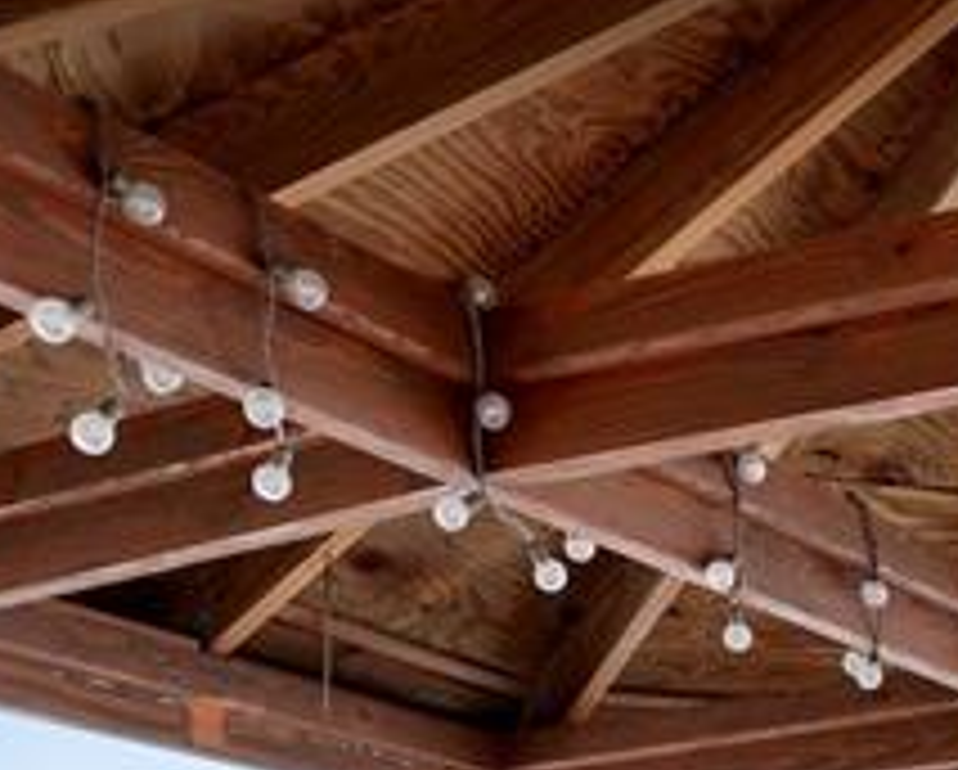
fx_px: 2044
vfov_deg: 18.5
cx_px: 1237
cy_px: 1198
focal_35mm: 72
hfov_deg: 23.4
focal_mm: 16
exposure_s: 1/1250
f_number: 3.5
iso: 200
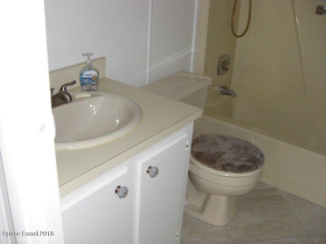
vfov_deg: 37.7
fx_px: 358
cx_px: 163
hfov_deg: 49.0
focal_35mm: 38
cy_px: 122
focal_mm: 6.2
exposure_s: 1/60
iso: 200
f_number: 2.7
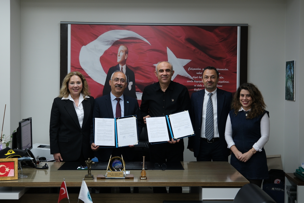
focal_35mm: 49
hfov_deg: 40.3
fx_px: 414
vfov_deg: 27.5
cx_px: 152
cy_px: 102
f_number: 4
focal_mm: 32.5
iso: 320
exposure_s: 1/40
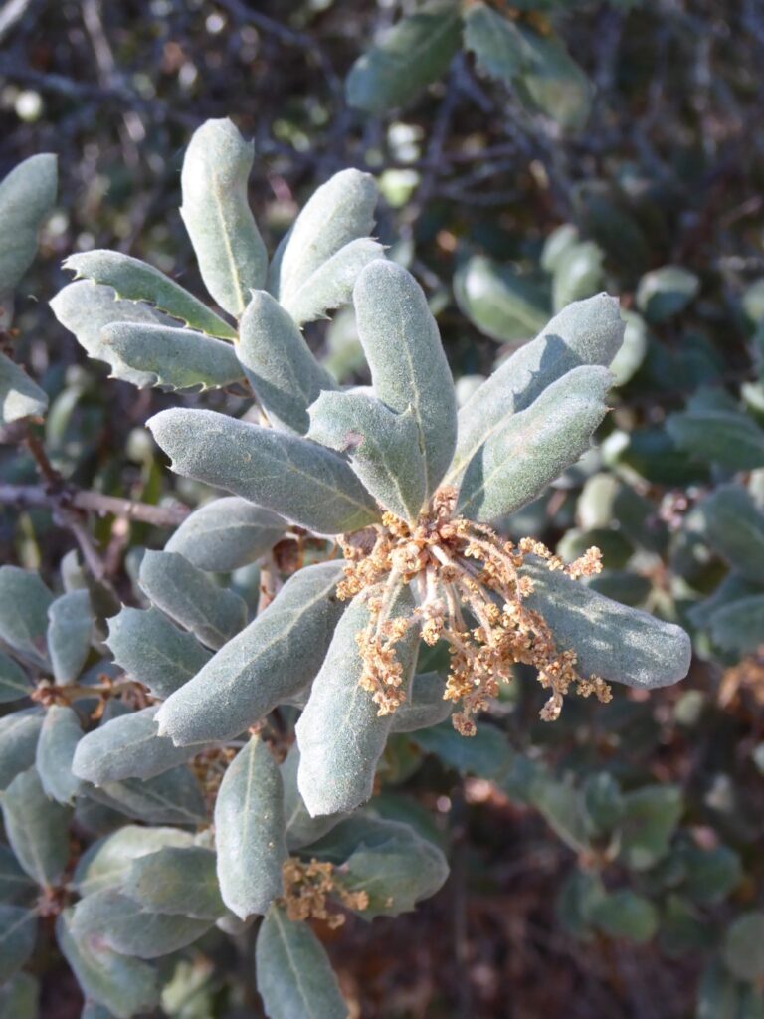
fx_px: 1795
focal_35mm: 61
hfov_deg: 24.0
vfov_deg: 31.7
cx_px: 382
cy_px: 510
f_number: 4.3
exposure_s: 1/60
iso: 250
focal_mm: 10.9
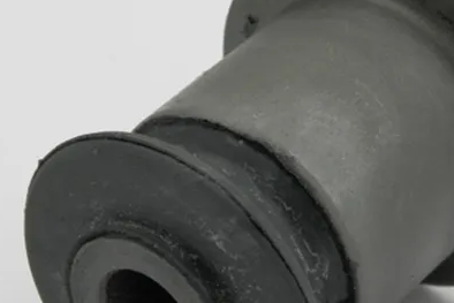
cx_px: 280
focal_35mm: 173
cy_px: 188
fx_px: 2182
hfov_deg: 11.9
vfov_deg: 7.9
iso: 200
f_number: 4.2
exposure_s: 1/125
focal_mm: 14.6
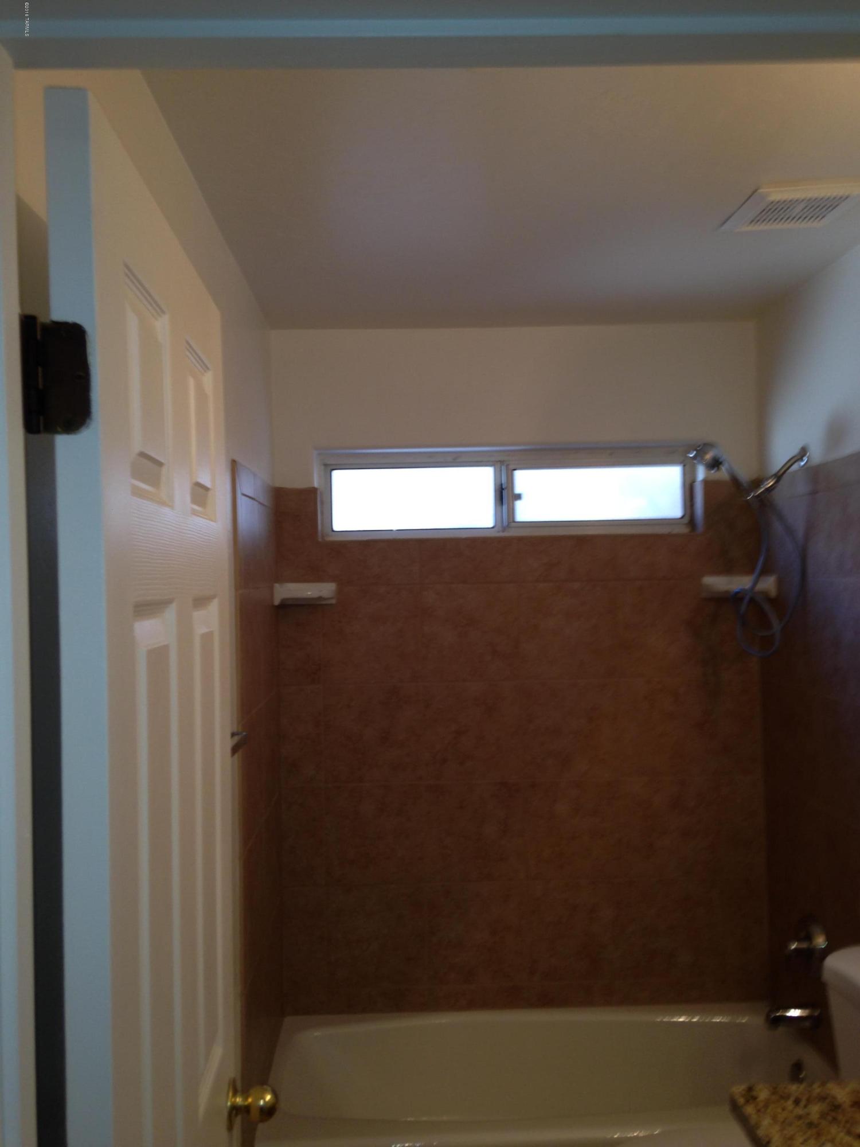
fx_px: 1093
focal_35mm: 33
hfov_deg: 42.9
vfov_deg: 55.4
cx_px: 430
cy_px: 574
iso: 50
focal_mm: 4.12
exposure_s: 1/23
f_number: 2.4
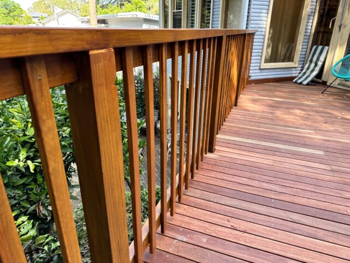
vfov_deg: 56.8
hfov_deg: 71.6
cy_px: 132
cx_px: 175
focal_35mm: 24
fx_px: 243
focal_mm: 6.86
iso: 80
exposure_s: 1/248
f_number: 1.78
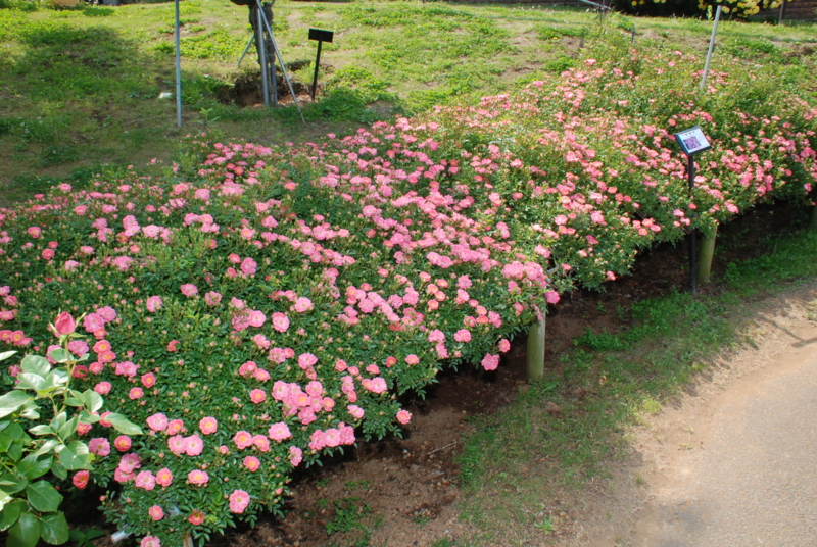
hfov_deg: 67.3
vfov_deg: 48.1
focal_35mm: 27
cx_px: 408
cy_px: 274
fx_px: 614
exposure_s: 1/200
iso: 800
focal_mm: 18
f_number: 16
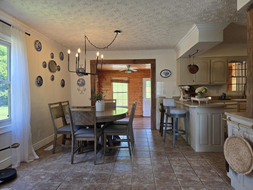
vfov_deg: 58.9
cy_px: 95
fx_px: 168
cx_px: 126
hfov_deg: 73.9
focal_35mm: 23
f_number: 1.7
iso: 64
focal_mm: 6.3
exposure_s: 1/120
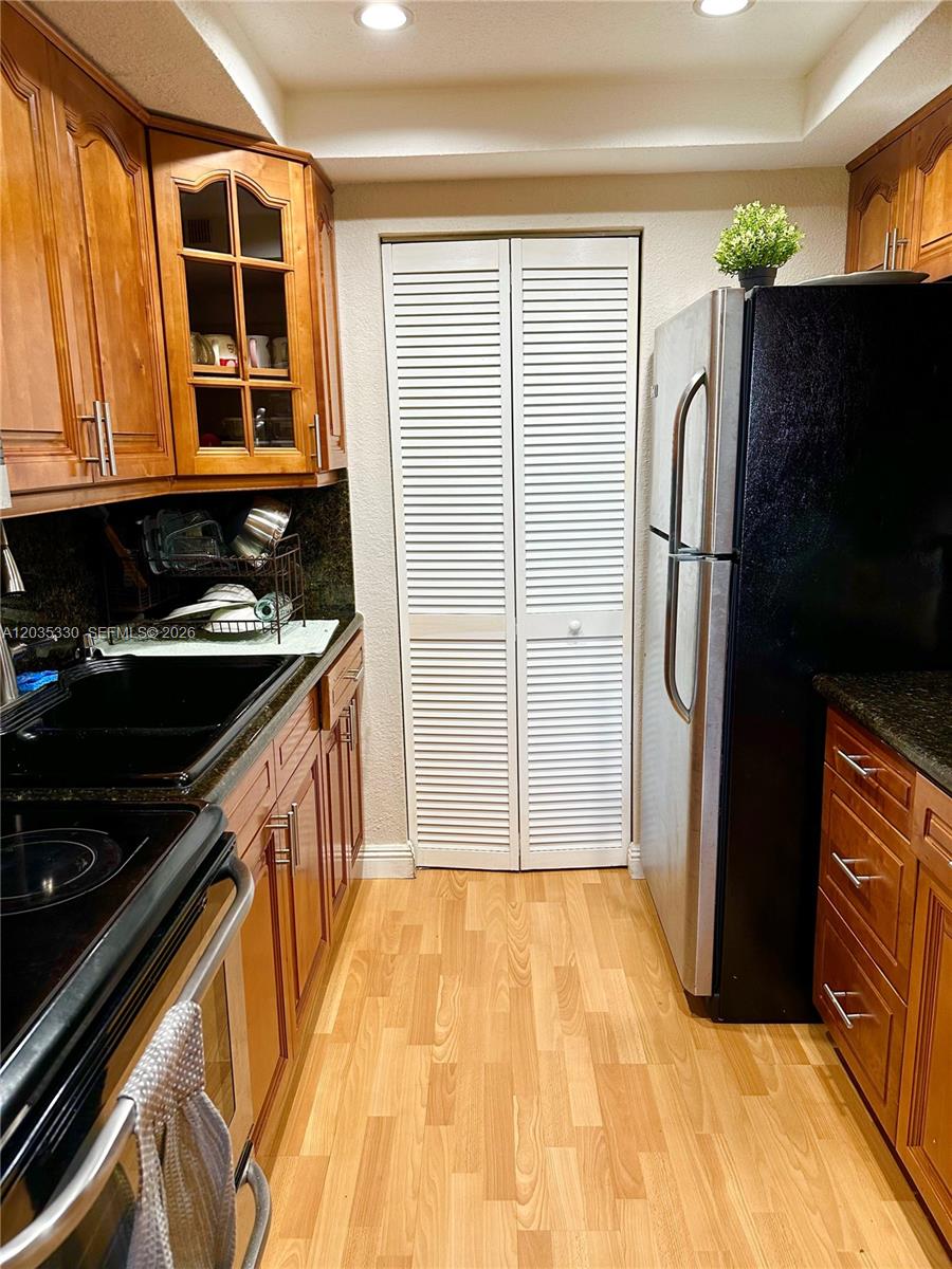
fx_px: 880
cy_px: 634
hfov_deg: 56.8
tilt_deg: -12.8
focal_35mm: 24
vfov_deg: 71.6
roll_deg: +1.9
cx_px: 476
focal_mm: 6.86
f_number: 1.78
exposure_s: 1/60
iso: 160
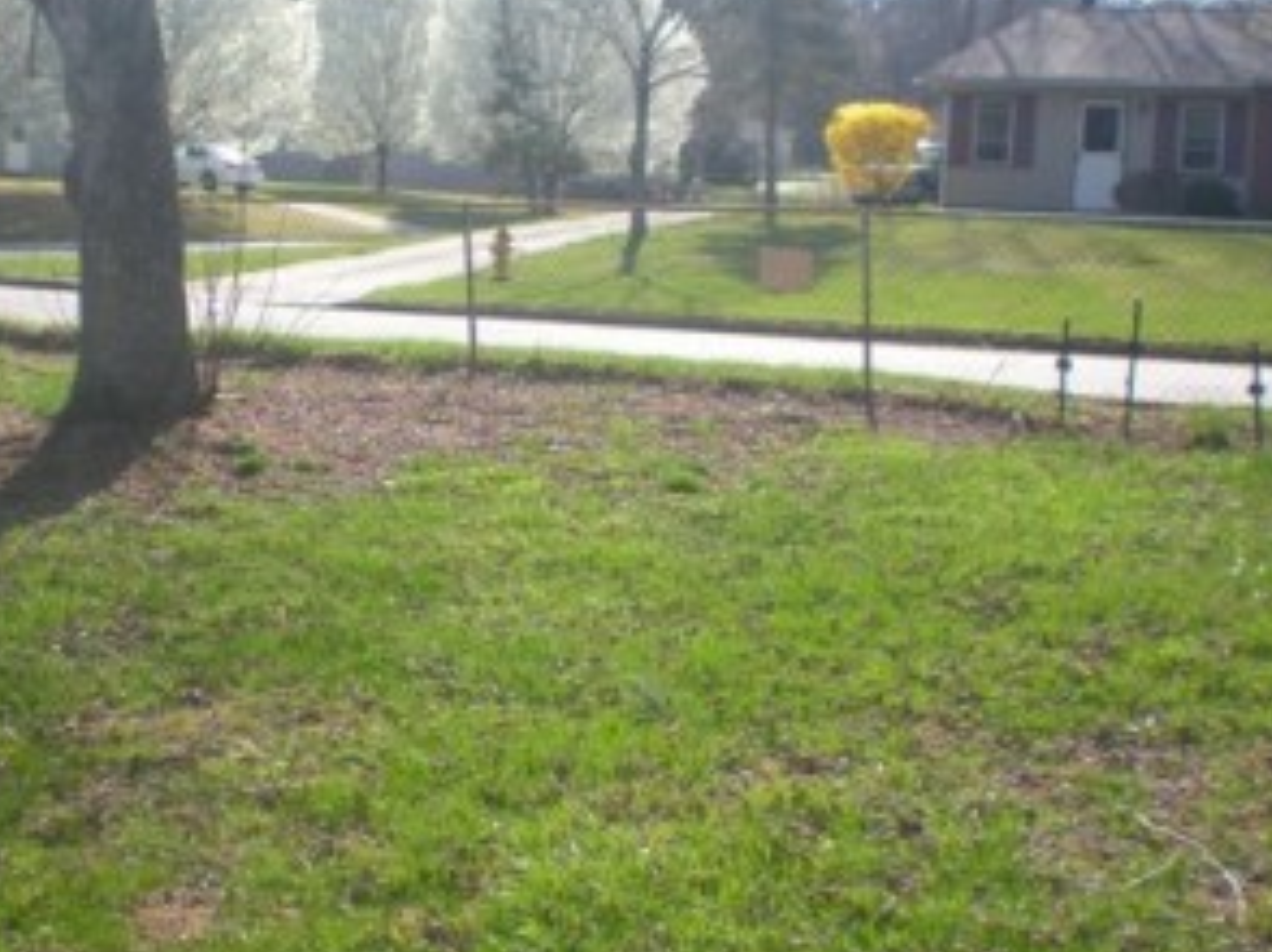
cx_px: 498
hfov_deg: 33.1
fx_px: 2130
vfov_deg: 25.2
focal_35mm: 58
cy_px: 454
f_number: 4.6
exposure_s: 1/178
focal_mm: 6.3
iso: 64
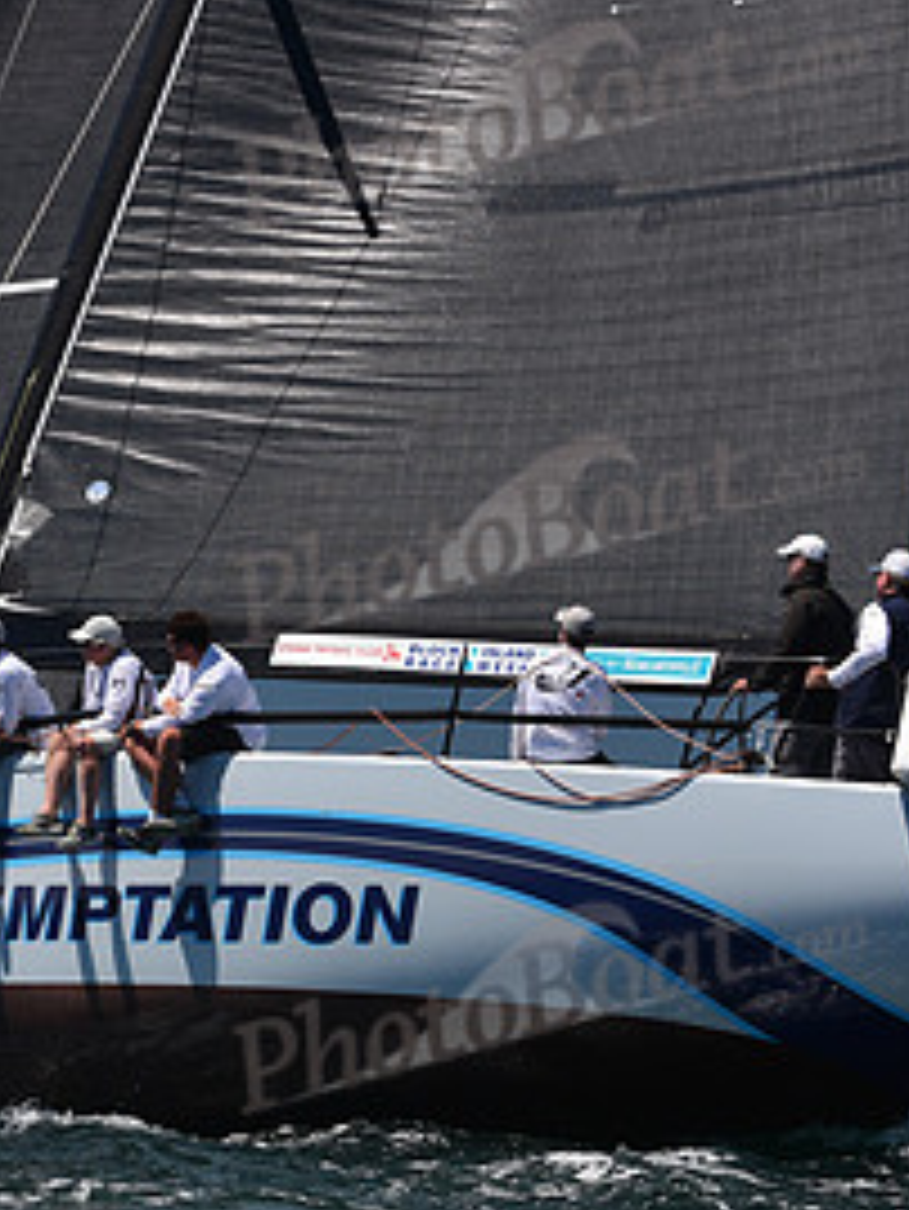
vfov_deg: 13.6
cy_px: 825
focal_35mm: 145
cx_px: 4
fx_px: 5073
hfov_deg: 10.2
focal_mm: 70
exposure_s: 1/800
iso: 250
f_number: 6.3
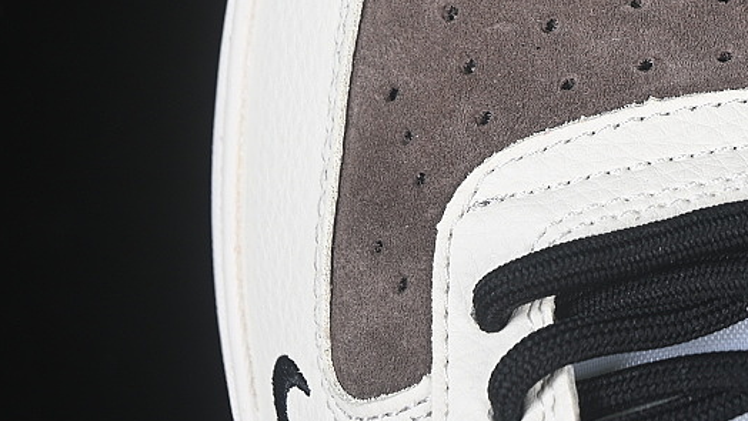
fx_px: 3214
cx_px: 642
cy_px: -14
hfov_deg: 13.2
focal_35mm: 162
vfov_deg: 7.5
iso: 160
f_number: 7.1
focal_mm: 50
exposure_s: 1/80
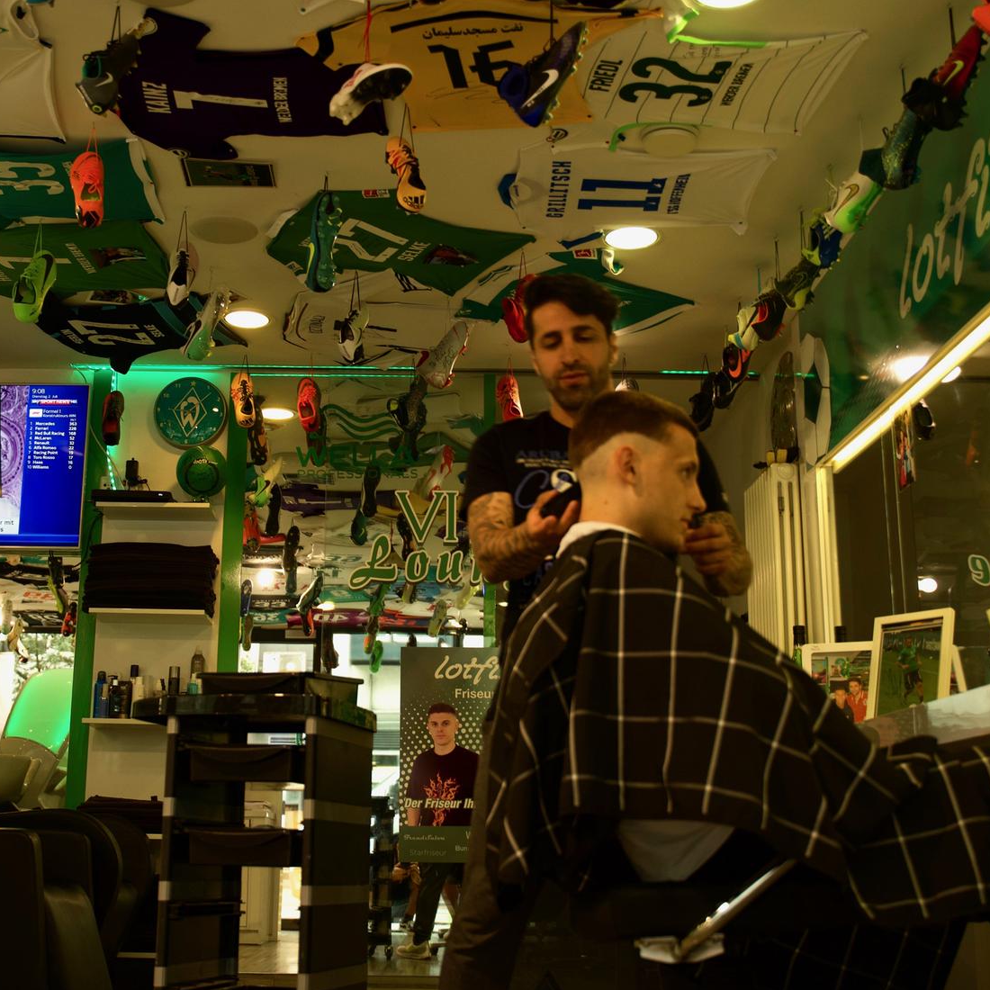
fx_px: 1488
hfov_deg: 36.7
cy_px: 489
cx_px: 419
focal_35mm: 46
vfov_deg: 36.8
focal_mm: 31
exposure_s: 1/100
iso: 320
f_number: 2.8
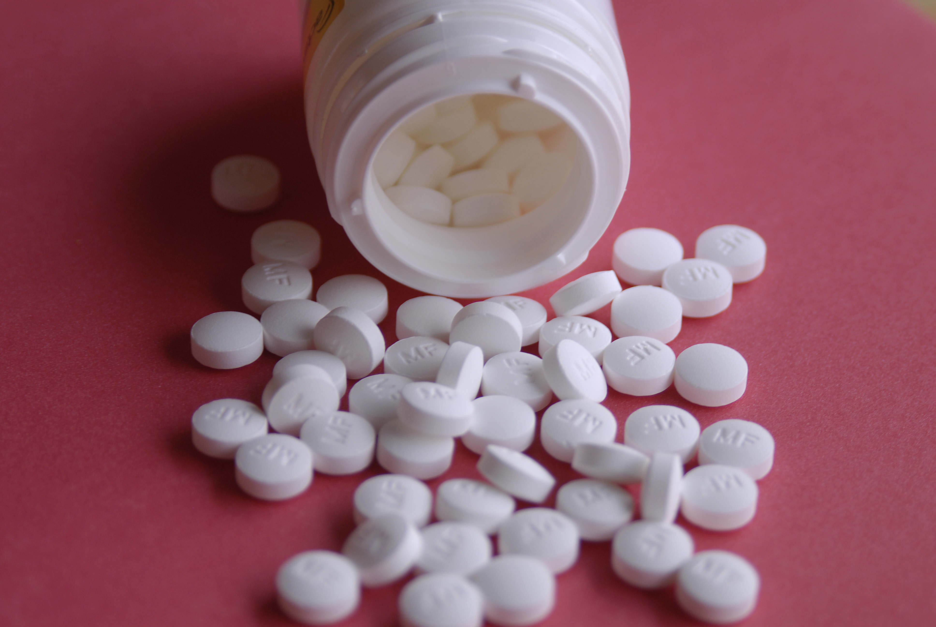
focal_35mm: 138
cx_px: 468
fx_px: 3592
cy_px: 314
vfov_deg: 10.0
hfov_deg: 14.8
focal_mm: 92
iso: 160
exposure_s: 1/90
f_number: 5
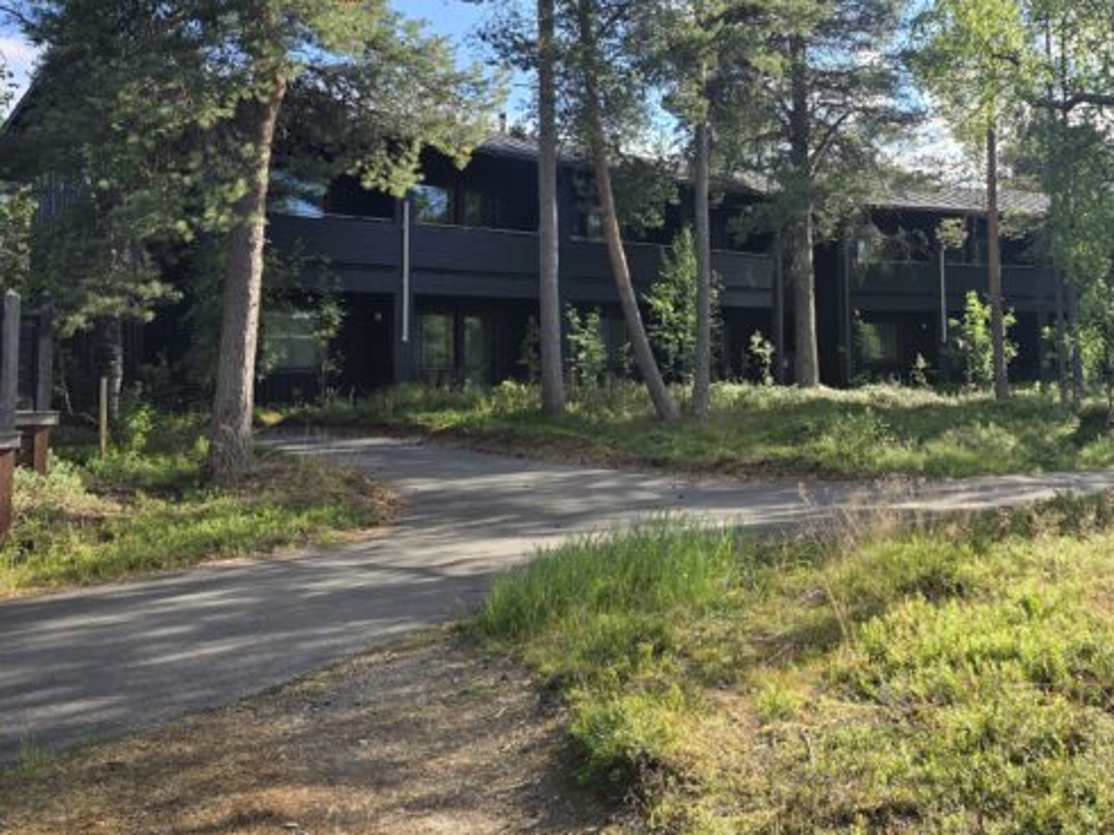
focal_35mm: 36
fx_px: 1158
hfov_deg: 49.8
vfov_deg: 39.2
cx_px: 799
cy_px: 288
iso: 12
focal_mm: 6.3
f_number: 1.7
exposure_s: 1/370
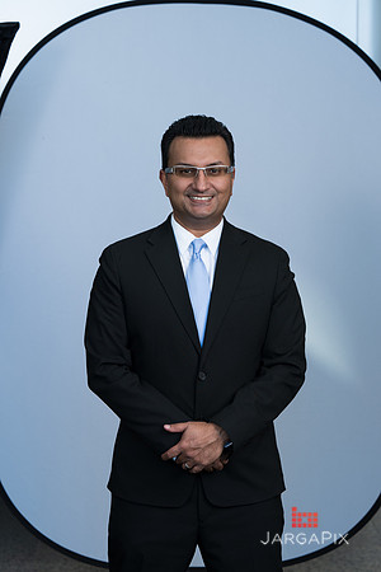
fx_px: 1397
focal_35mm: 88
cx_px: 190
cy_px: 286
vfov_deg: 23.1
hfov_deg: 15.5
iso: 500
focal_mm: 88
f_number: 5.6
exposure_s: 1/160
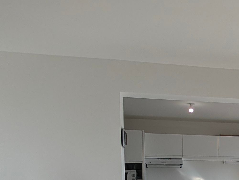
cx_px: 273
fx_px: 339
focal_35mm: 49
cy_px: 206
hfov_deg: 33.1
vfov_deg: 26.9
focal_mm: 2.02
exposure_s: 1/1064
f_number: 1.7
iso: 47
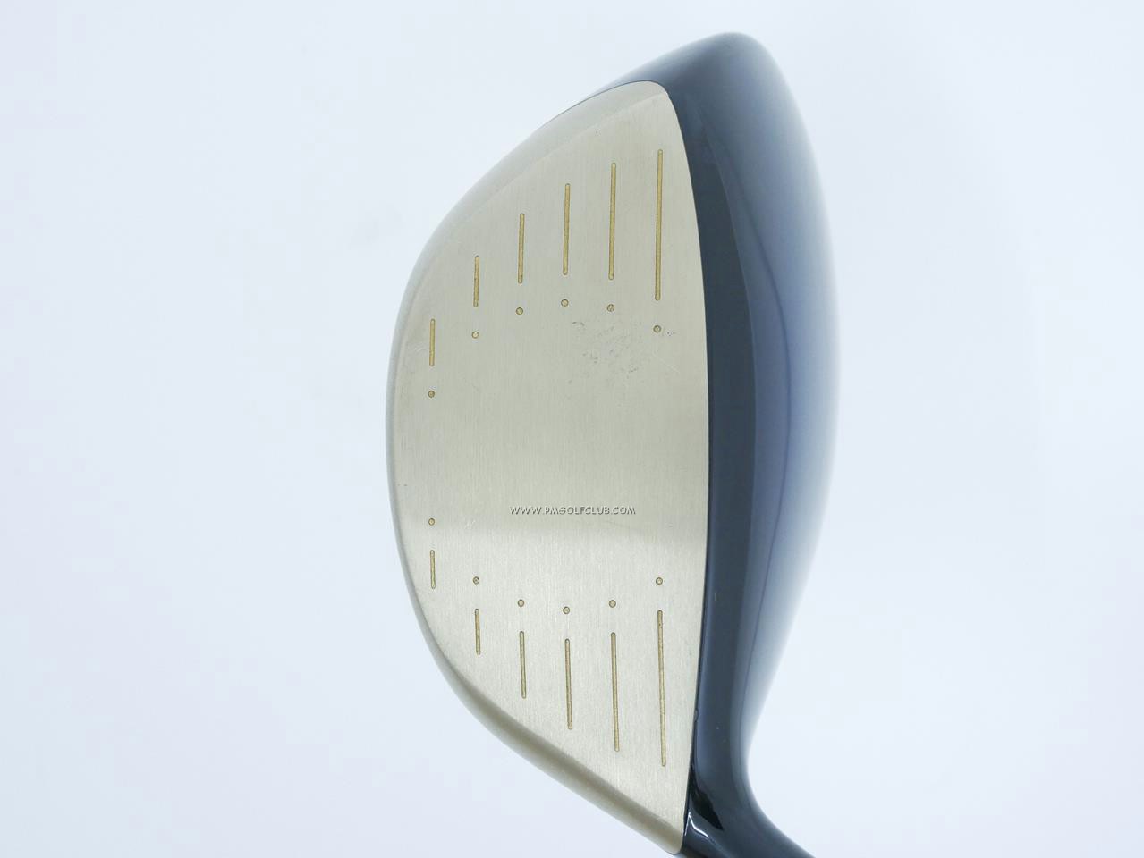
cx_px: 572
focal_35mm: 50
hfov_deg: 38.2
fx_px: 1653
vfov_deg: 29.1
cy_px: 429
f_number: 4.5
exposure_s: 1/80
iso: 1600
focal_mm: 25
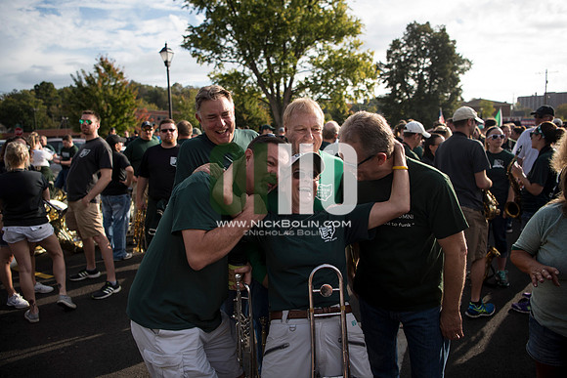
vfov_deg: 53.2
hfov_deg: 73.7
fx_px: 378
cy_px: 189
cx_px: 284
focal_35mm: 24
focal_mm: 24
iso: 250
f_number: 2.8
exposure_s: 1/2000
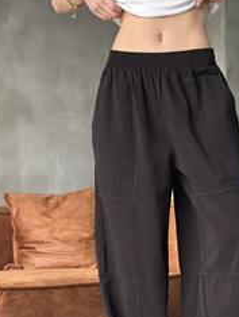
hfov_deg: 16.9
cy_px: 204
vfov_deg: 22.4
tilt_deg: +3.4
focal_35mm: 87
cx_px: 186
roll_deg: +0.7
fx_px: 799
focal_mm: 6.86
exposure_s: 1/39
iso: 800
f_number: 1.78
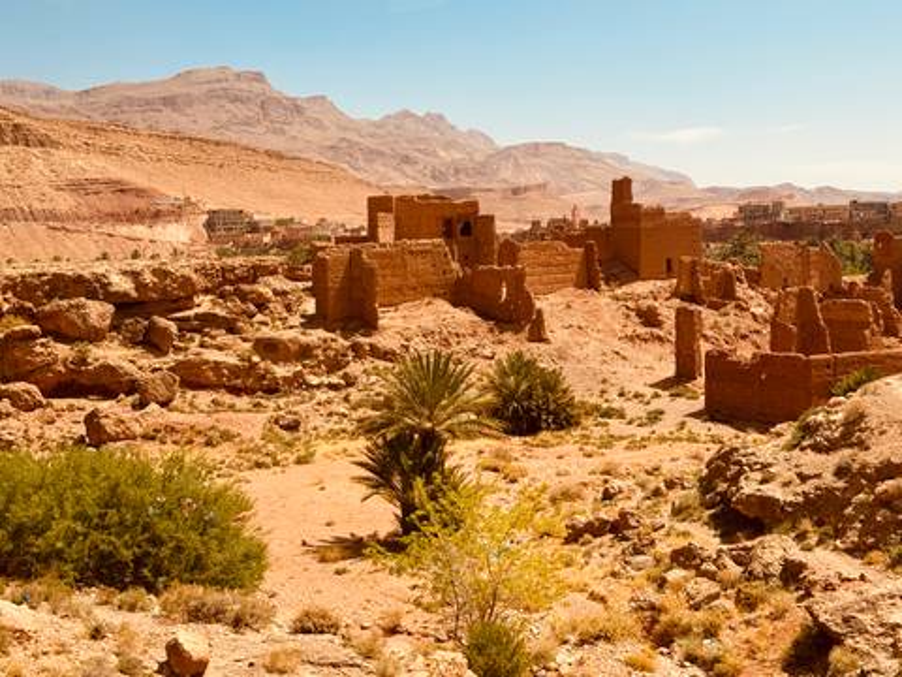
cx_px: 451
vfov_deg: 30.3
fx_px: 1251
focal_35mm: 48
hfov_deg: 39.7
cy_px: 338
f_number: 1.78
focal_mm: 6.76
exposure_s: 1/731
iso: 64
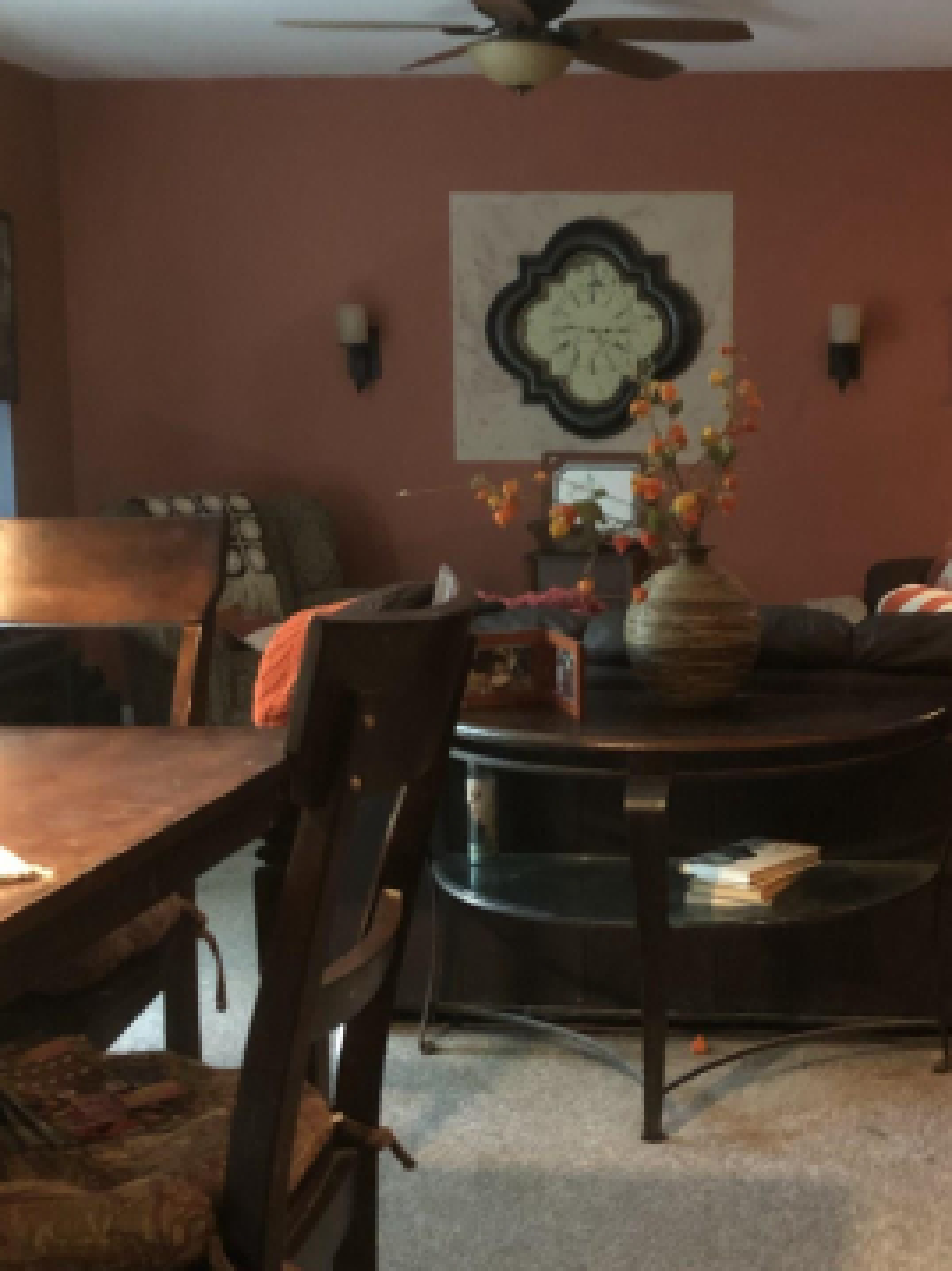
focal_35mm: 52
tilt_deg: -9.1
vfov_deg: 36.8
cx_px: 711
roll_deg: -0.4
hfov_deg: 27.6
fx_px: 1908
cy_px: 713
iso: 125
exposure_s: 1/4
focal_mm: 3.99
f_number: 1.8
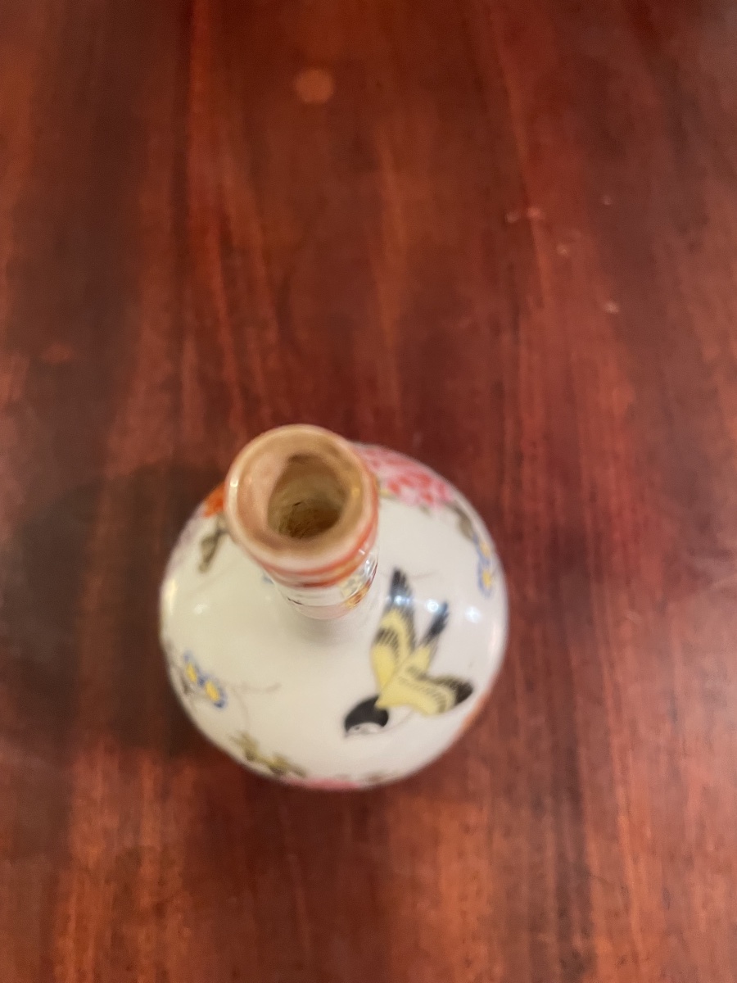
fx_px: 738
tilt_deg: -75.8
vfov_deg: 67.3
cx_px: 368
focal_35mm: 26
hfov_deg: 53.1
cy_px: 492
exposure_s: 1/33
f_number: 1.6
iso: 500
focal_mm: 4.2
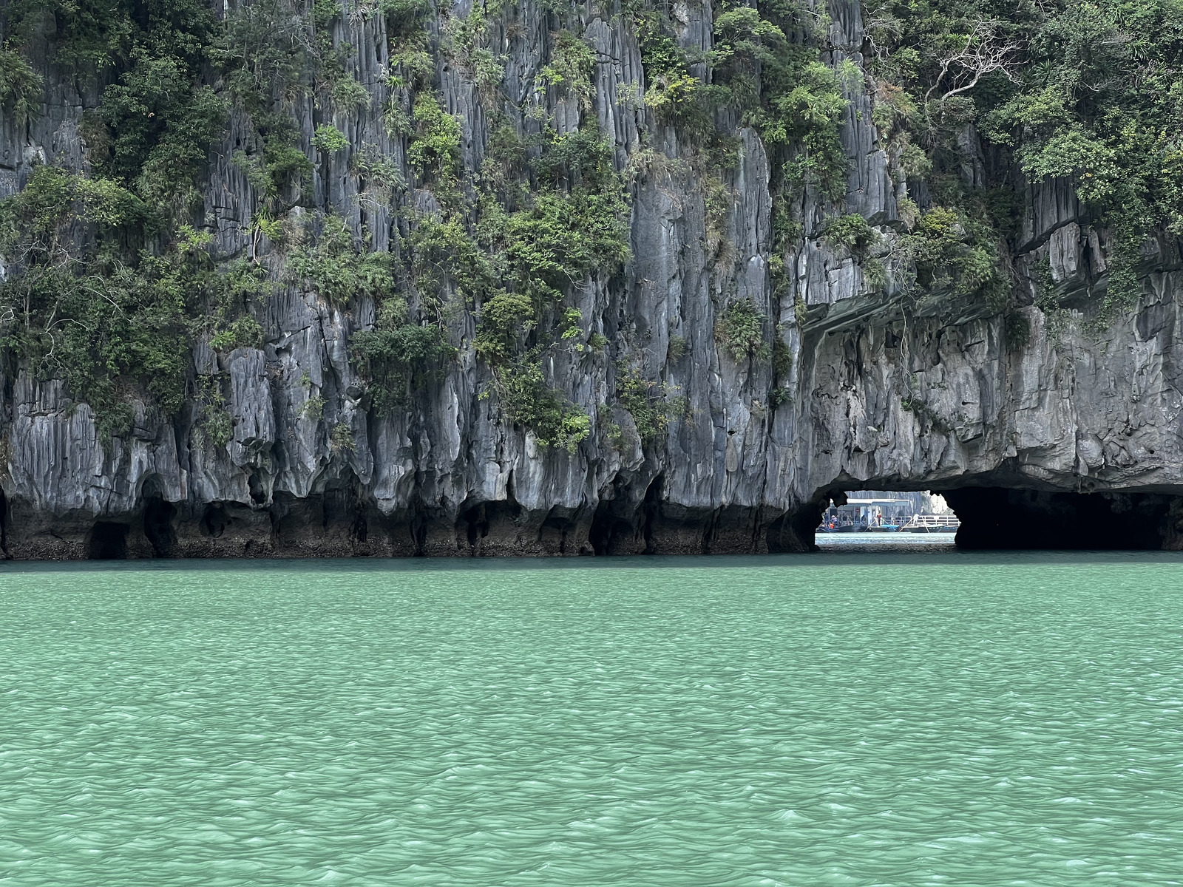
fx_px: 2631
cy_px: 444
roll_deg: +1.1
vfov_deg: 19.1
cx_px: 592
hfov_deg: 25.3
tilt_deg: +3.0
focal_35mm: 77
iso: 32
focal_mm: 9
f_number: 2.8
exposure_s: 1/105
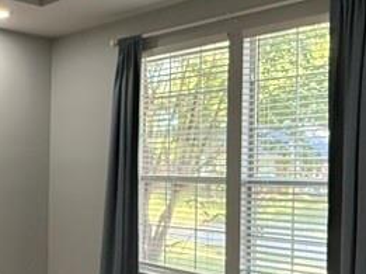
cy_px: 169
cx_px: -8
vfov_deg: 26.4
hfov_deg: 32.0
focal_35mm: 55
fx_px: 581
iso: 250
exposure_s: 1/120
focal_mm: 2.22
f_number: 2.2
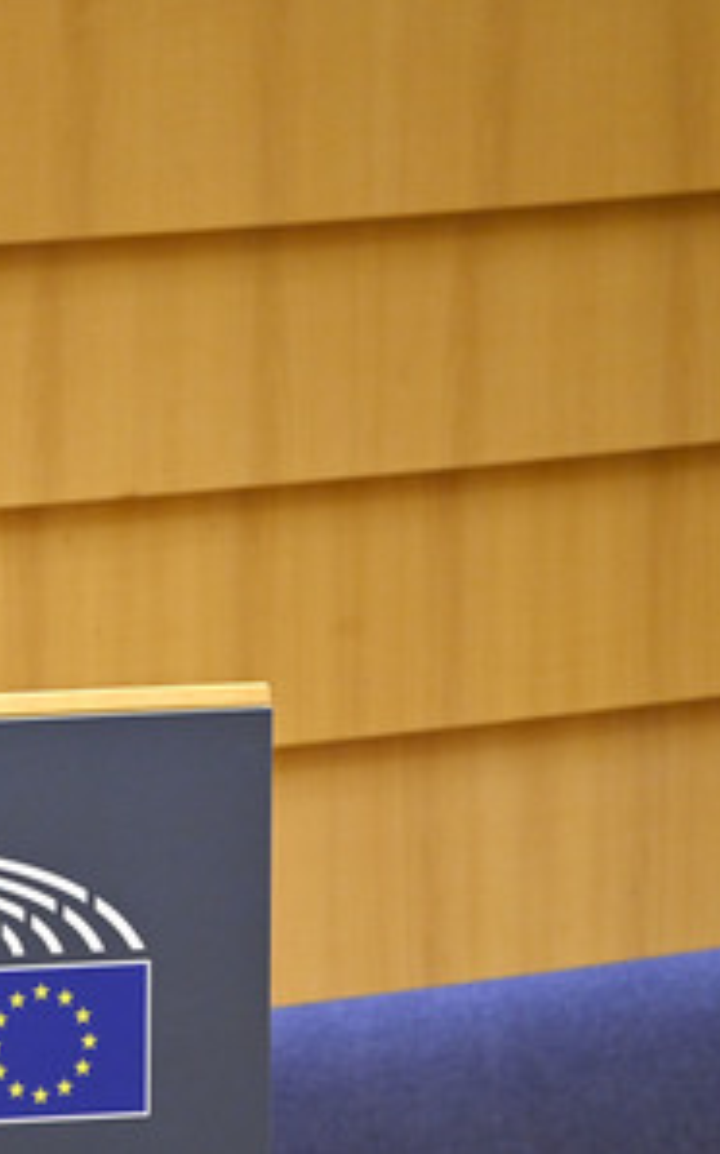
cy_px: 577
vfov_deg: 2.3
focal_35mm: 925
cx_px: -79
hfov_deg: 1.4
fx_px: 29069
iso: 4000
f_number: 6.3
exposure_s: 1/500
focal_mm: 600
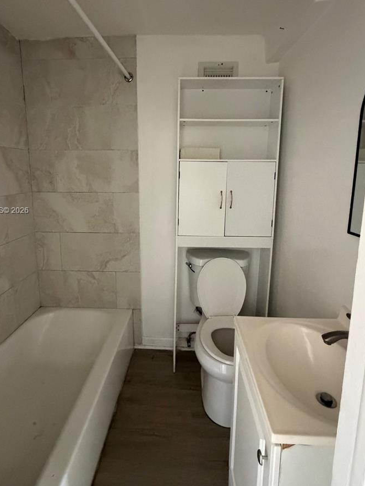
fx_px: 267
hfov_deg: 68.7
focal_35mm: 19
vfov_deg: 84.2
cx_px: 175
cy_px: 211
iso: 1250
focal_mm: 2.22
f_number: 2.2
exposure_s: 1/60
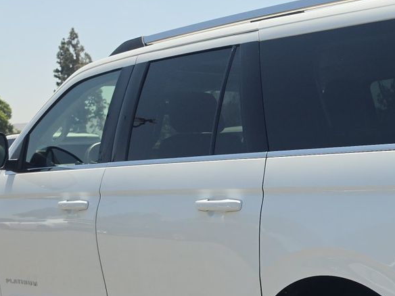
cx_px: 377
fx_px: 719
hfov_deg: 29.1
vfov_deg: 22.9
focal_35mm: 63
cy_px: 245
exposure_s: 1/4887
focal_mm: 6.5
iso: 64
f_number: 1.4
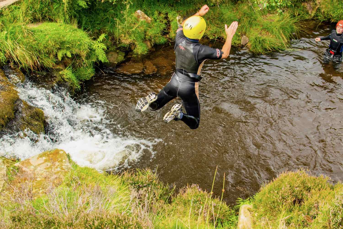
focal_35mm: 52
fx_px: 500
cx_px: 172
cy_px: 114
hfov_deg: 37.9
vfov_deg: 25.8
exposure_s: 1/320
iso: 200
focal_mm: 35
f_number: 5.6
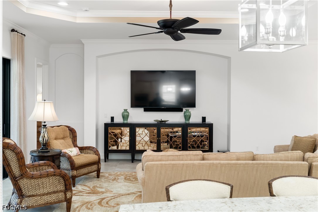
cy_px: 106
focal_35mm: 37
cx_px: 159
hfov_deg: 51.9
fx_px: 327
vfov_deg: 36.0
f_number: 5.6
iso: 1600
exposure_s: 1/30
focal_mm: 37
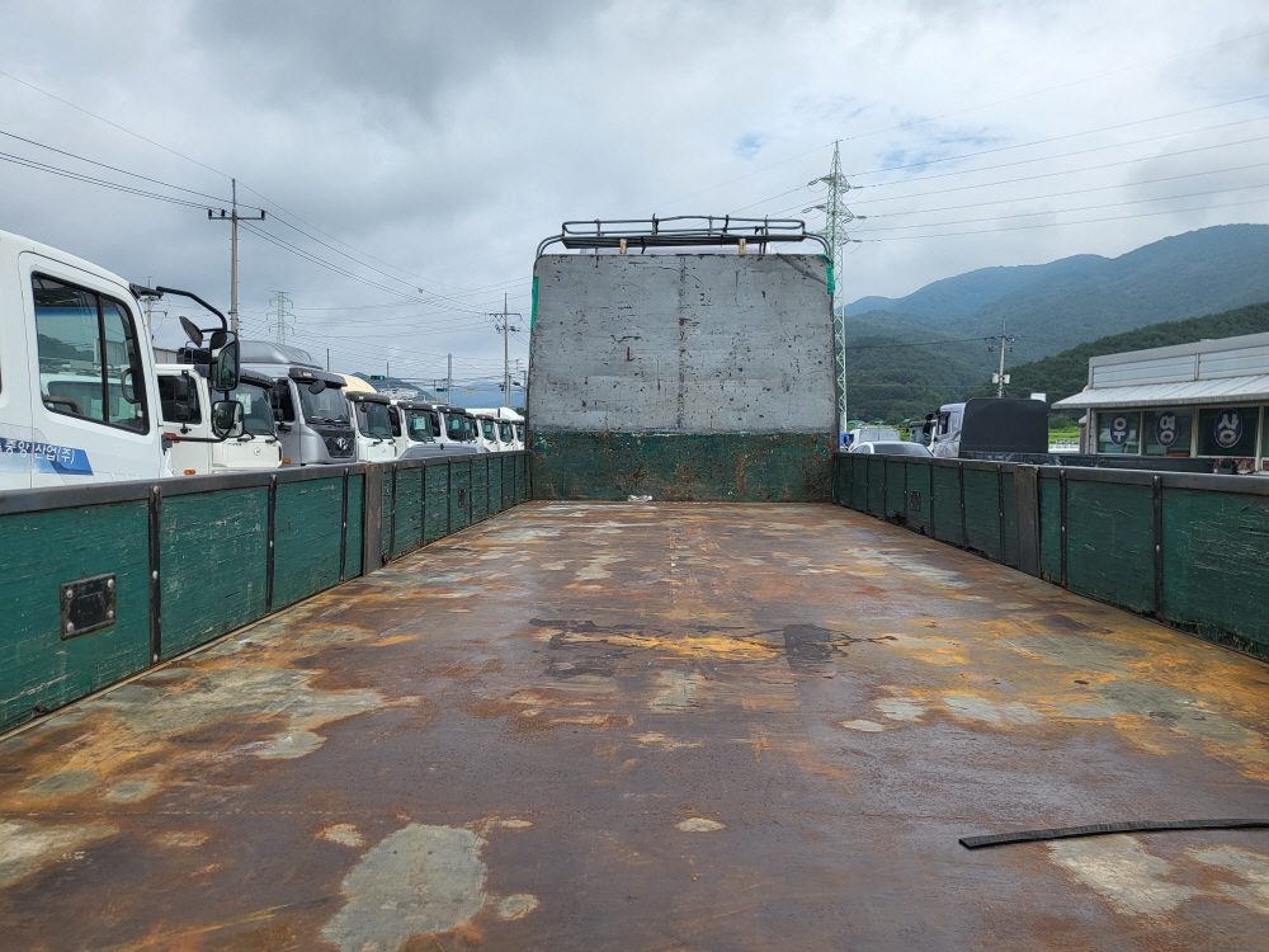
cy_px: 476
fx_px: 953
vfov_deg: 53.1
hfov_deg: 67.3
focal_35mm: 26
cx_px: 634
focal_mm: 4.25
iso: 50
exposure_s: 1/1849
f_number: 1.8
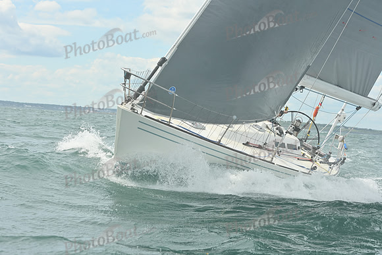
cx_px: 191
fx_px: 976
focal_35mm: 92
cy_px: 128
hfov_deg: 22.1
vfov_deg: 14.9
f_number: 8
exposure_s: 1/1250
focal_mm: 92
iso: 320
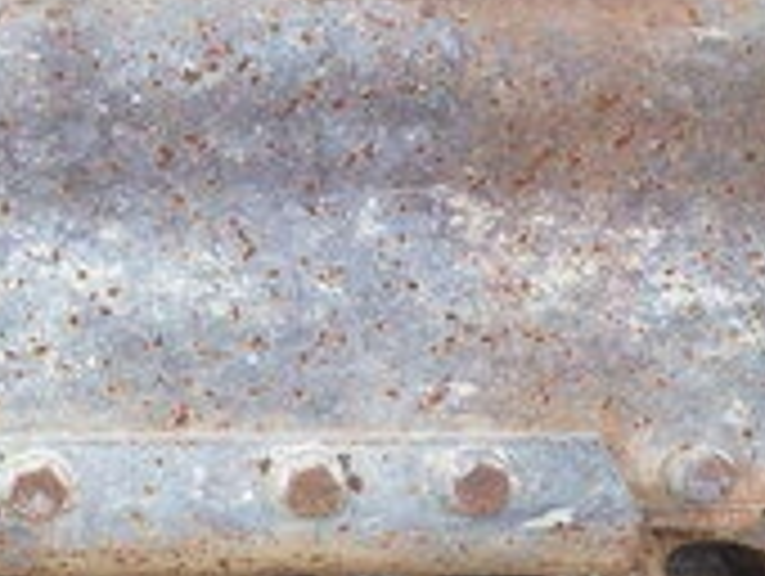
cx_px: -126
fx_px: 2125
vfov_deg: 15.4
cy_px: 171
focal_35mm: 96
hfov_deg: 19.4
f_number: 4.6
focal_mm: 6.1
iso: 125
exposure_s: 1/160
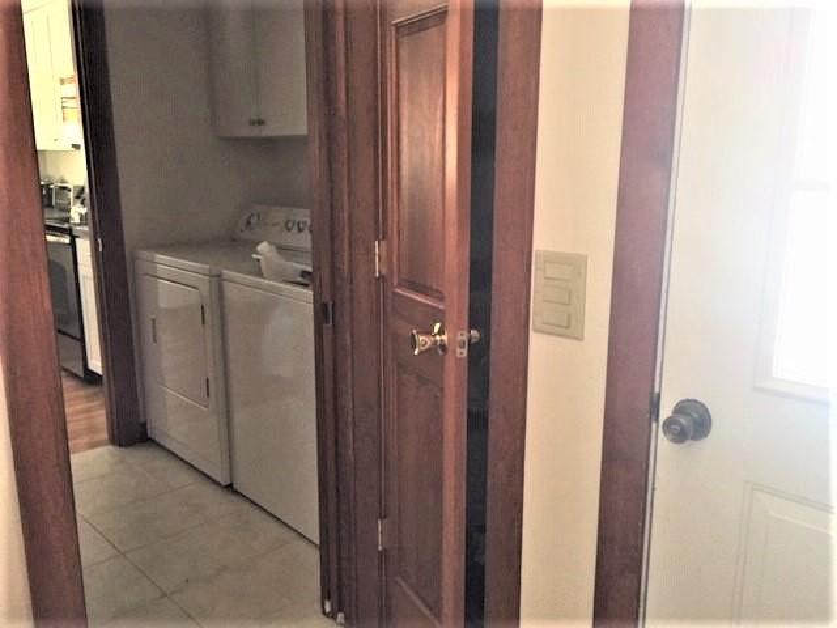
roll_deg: +0.7
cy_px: 314
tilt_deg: -12.1
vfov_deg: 48.2
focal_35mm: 29
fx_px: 701
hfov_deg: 61.7
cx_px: 418
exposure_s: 1/30
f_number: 2.2
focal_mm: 4.15
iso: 200
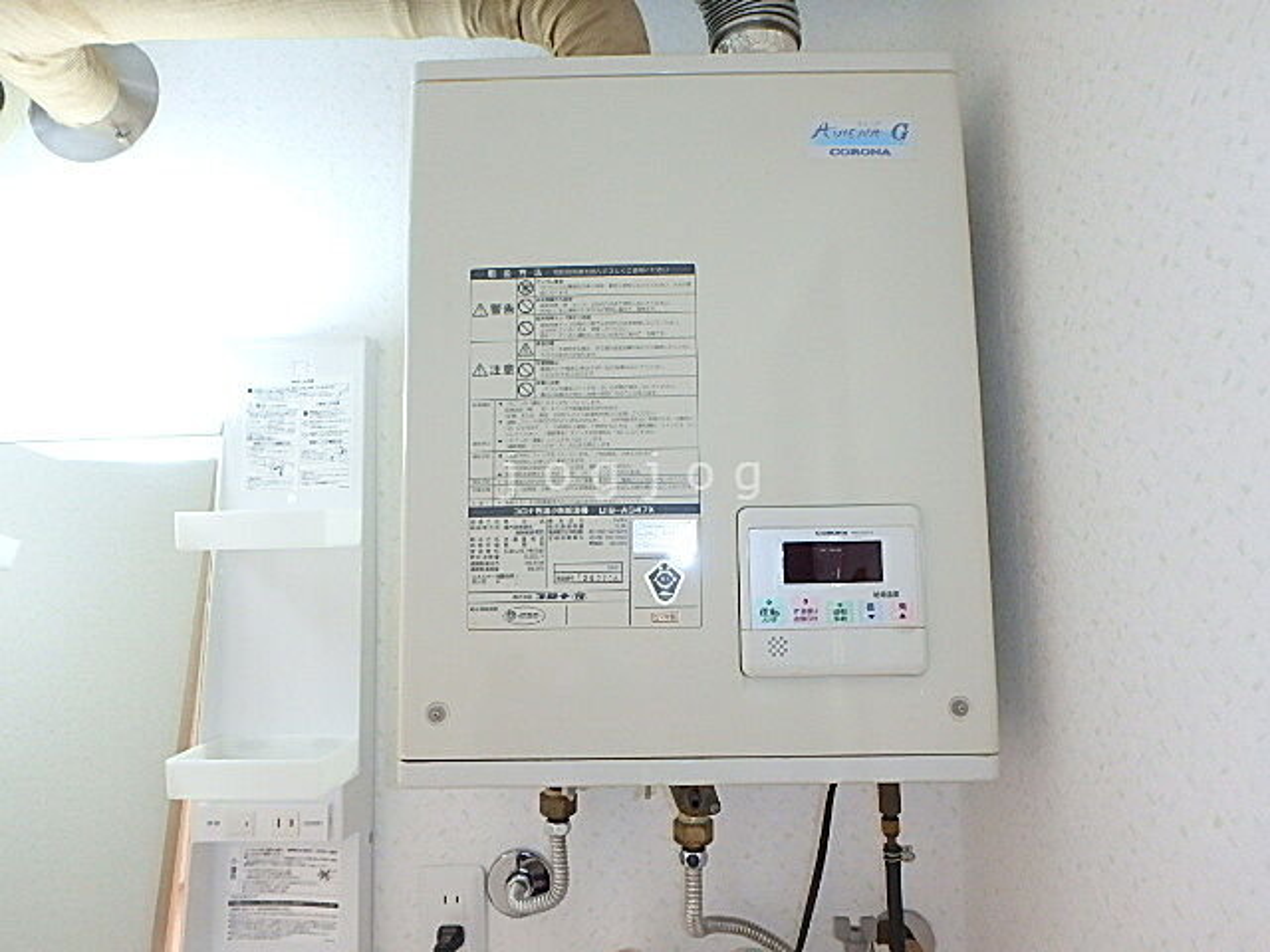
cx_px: 635
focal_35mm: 21
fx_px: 770
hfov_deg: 79.0
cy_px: 476
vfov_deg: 63.4
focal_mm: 3.7
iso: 400
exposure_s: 1/30
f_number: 3.5
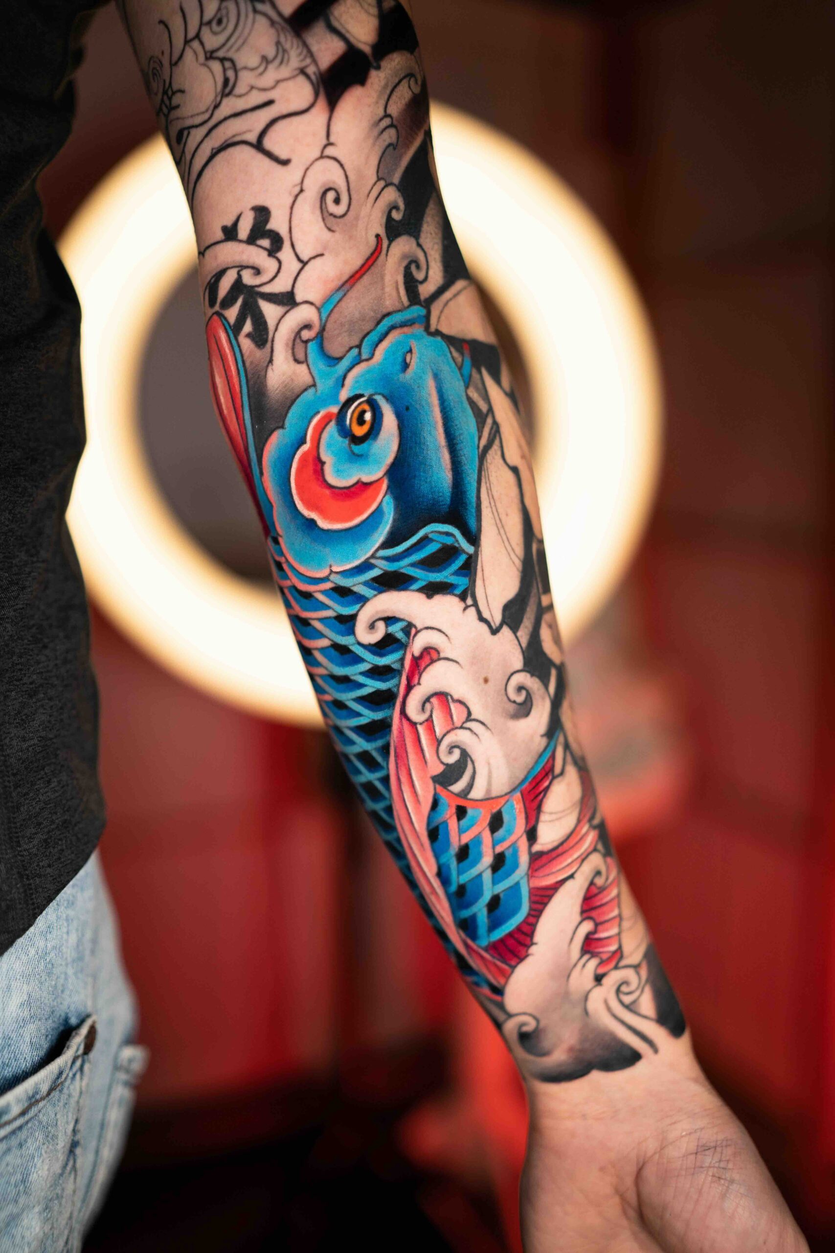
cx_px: 418
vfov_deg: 54.4
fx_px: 1217
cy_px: 626
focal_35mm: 35
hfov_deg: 37.9
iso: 500
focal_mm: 35
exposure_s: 1/1000
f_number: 1.4
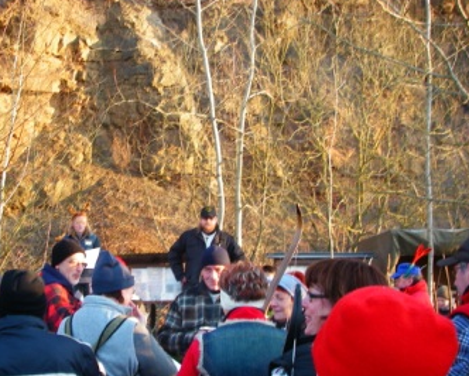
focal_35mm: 50
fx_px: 694
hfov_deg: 37.1
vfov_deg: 30.2
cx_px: 178
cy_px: 216
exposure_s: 1/50
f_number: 3.3
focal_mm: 6.3
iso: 64
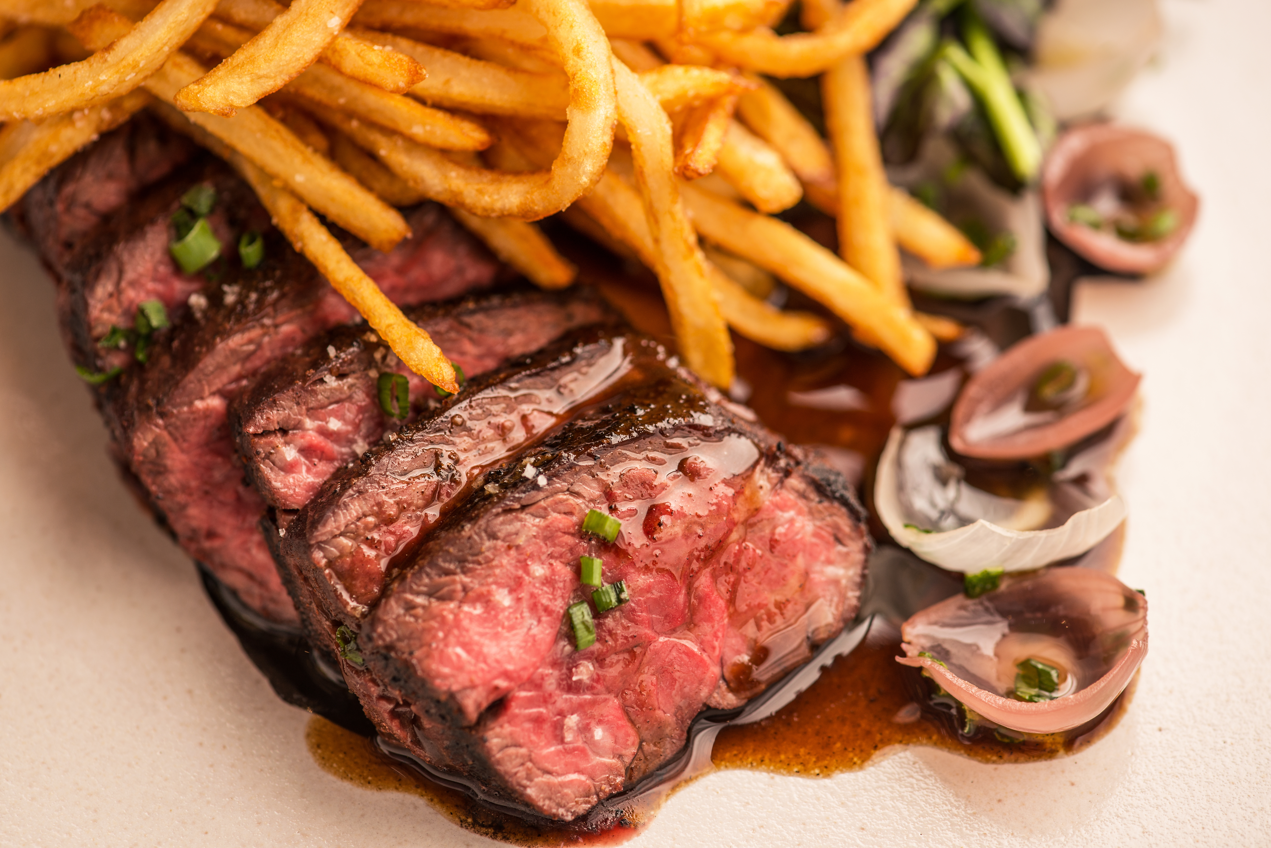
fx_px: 3708
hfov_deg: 19.5
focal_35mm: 105
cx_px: 636
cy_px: 424
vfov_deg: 13.1
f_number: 5
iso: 50
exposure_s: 1/125
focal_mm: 105
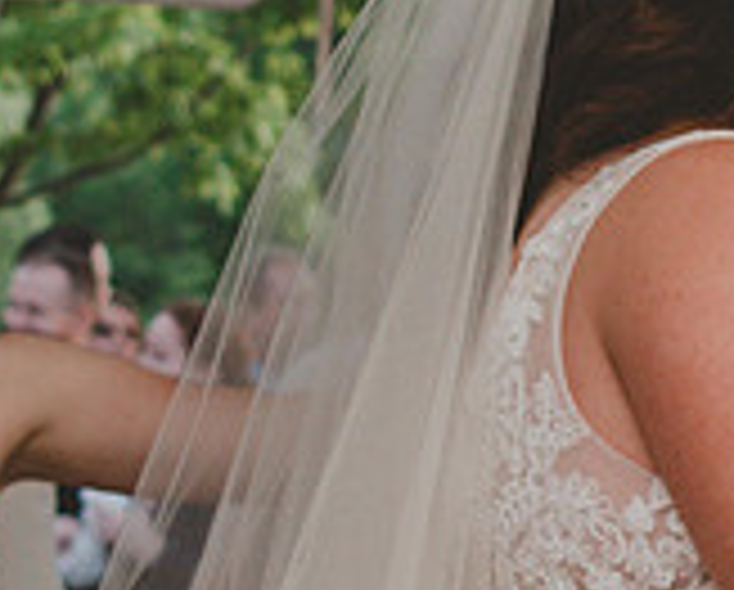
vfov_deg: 4.4
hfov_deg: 5.5
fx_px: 7660
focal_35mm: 352
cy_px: 497
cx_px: 834
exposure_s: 1/60
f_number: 5.6
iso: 800
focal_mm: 55
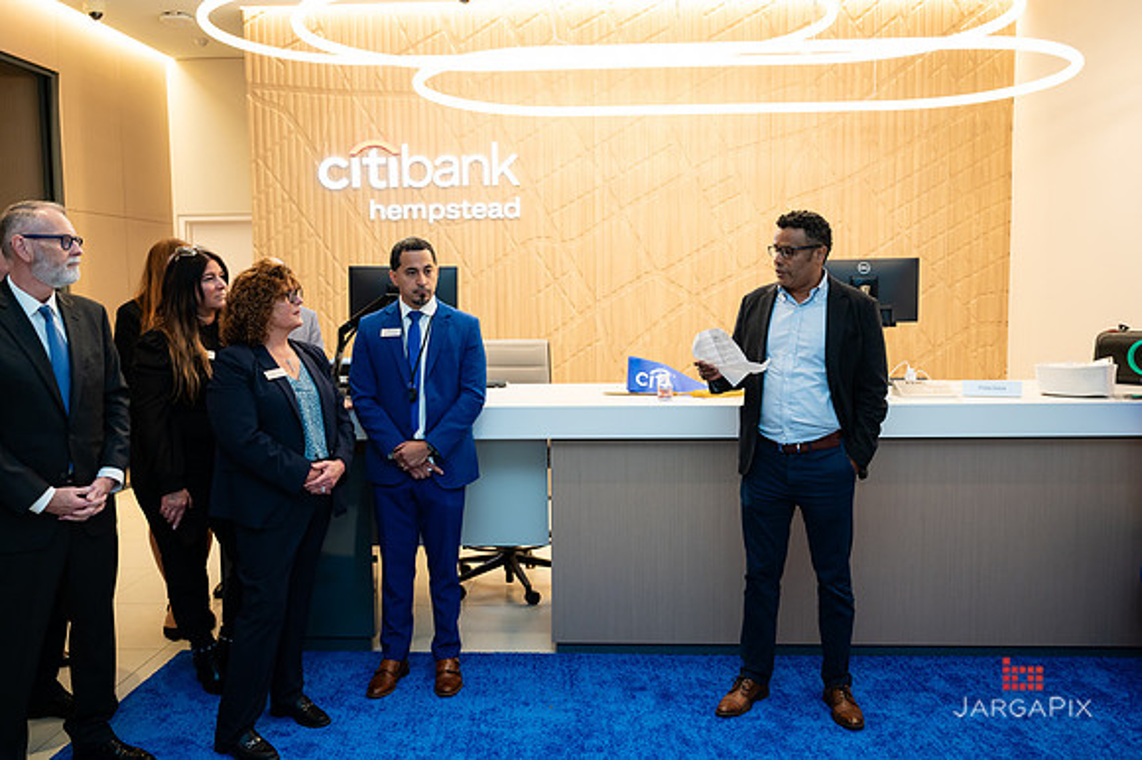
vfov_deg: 41.8
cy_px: 376
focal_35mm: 31
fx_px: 996
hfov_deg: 59.6
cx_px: 577
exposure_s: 1/200
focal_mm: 30
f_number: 3.2
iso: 500
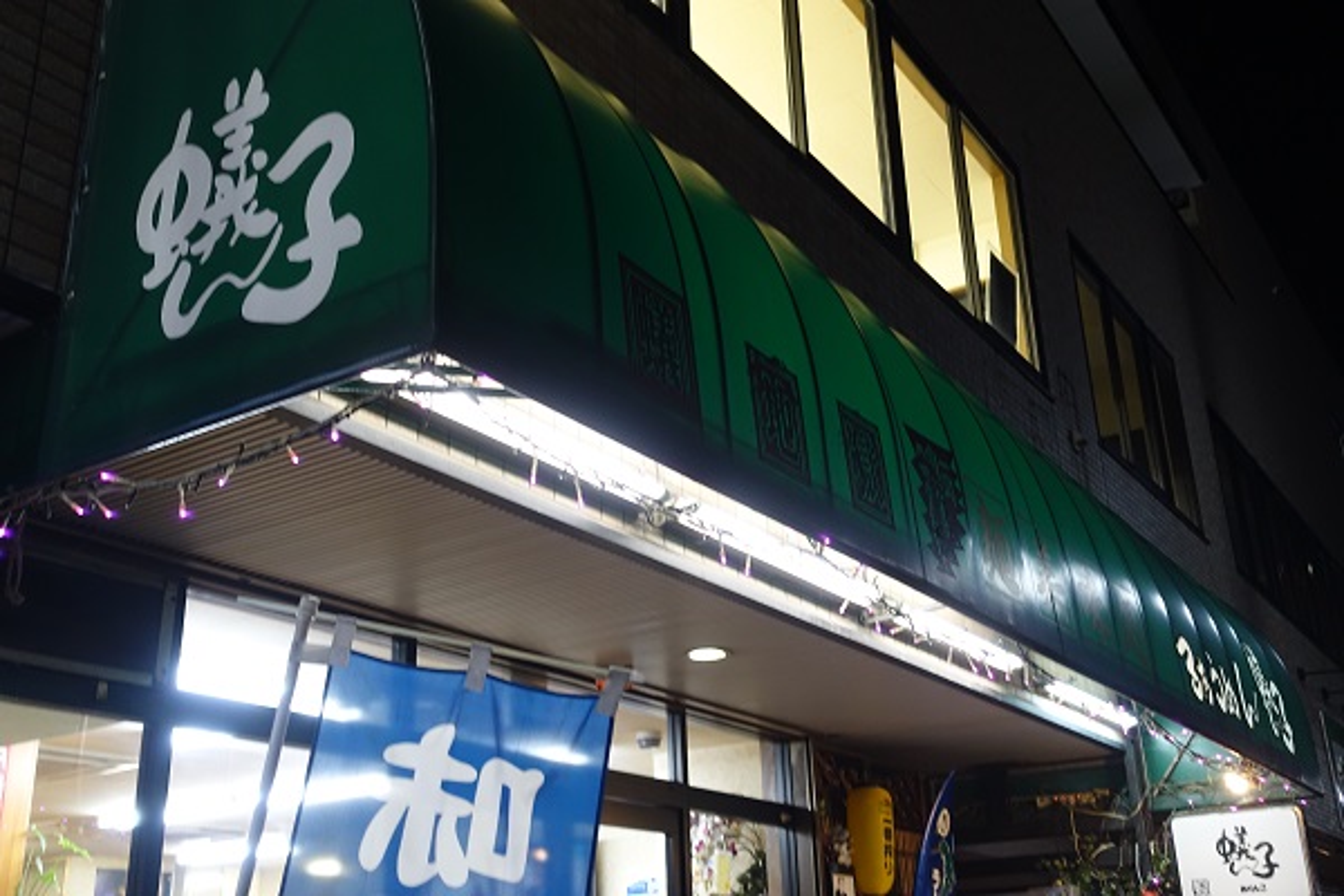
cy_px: 448
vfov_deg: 35.1
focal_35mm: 38
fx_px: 1419
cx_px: 672
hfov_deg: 50.7
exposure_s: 1/40
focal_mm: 13.92
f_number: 2.8
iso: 500
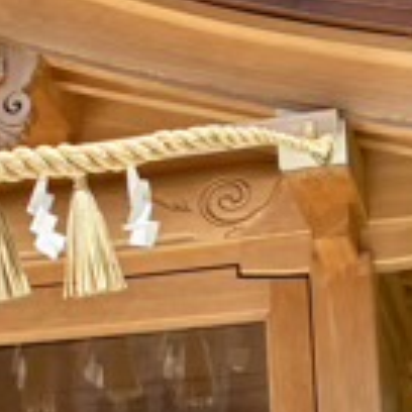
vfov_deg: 14.6
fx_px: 1589
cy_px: 356
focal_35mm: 118
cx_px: 12
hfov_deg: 14.6
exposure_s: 1/1103
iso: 50
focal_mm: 5.96
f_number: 1.6
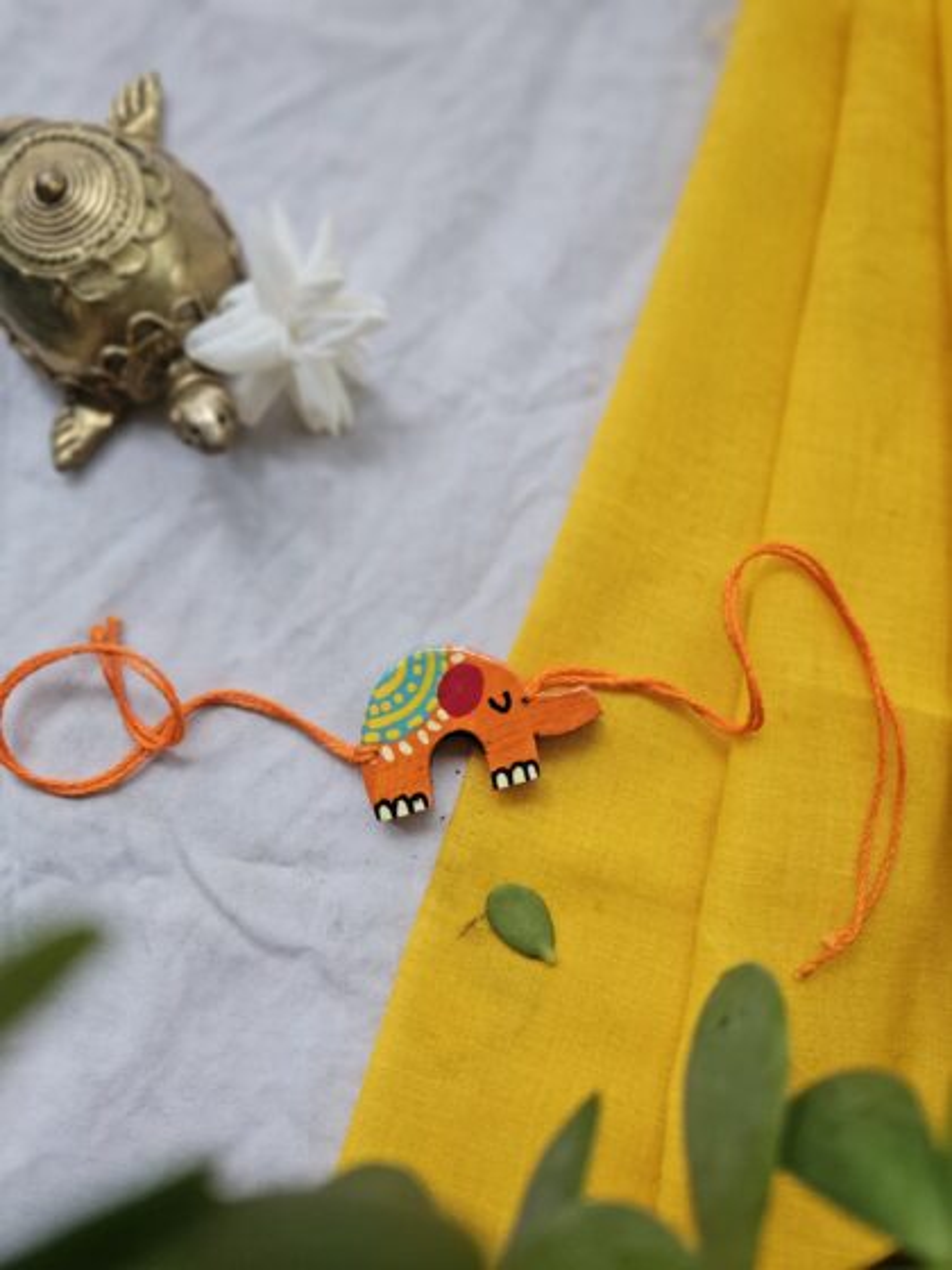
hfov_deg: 58.9
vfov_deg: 73.9
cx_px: 476
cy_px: 635
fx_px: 843
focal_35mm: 23
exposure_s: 1/100
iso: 160
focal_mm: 5.4
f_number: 1.8
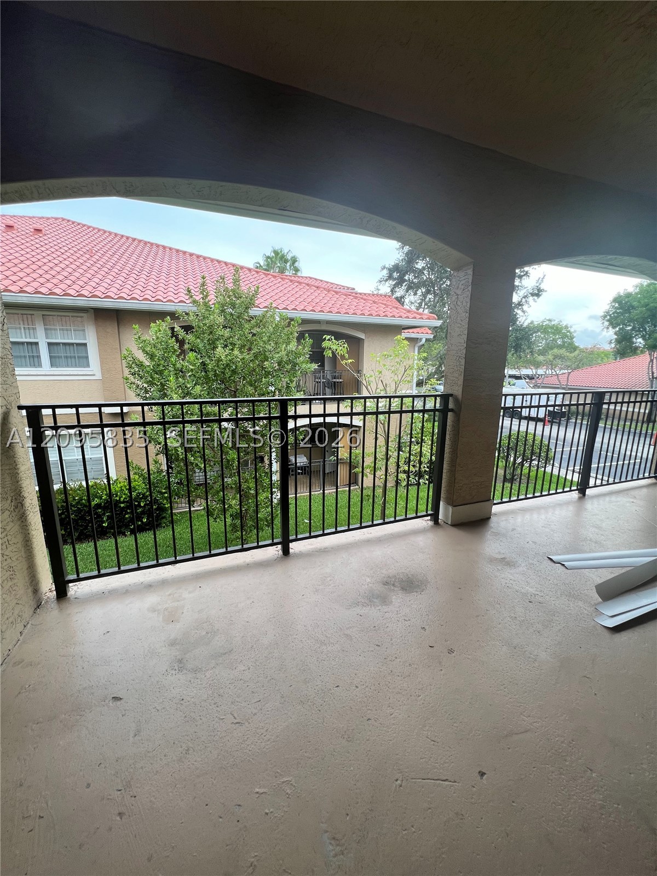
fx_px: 329
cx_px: 328
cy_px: 438
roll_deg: -0.5
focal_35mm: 13
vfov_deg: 106.2
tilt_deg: -12.8
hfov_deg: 89.9
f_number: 1.8
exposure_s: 1/177
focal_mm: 1.57
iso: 32
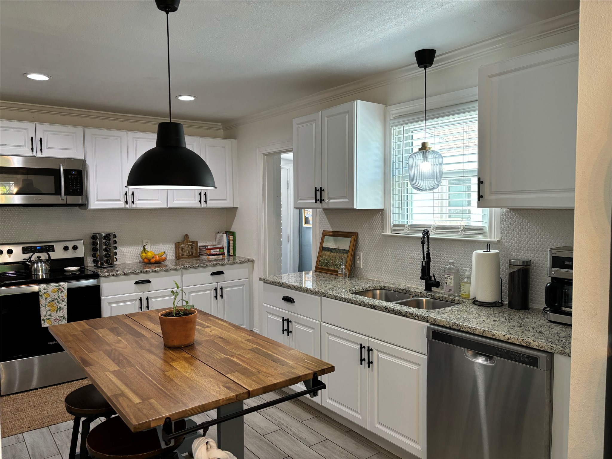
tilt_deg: -3.0
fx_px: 460
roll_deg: +0.3
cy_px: 230
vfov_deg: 53.1
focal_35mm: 26
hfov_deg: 67.3
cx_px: 306
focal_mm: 5.96
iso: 64
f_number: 1.6
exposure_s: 1/60
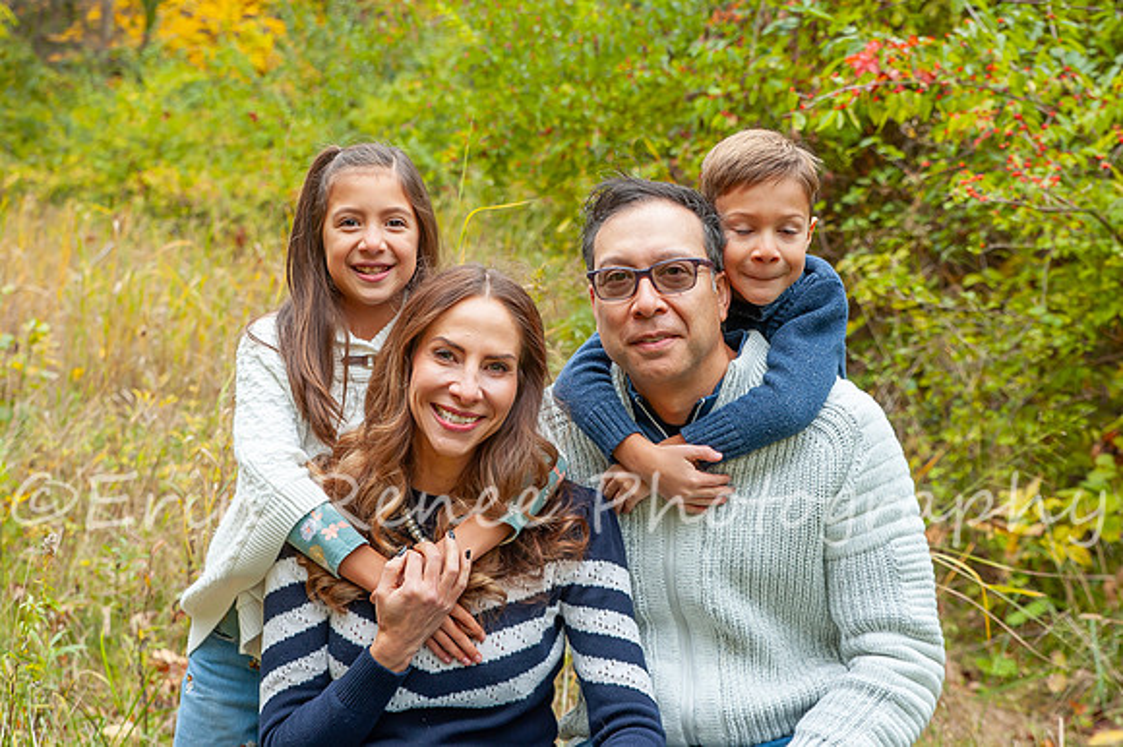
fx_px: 2201
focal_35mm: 71
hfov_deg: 28.6
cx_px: 562
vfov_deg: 19.3
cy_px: 293
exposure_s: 1/160
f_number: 5
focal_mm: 55
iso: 400
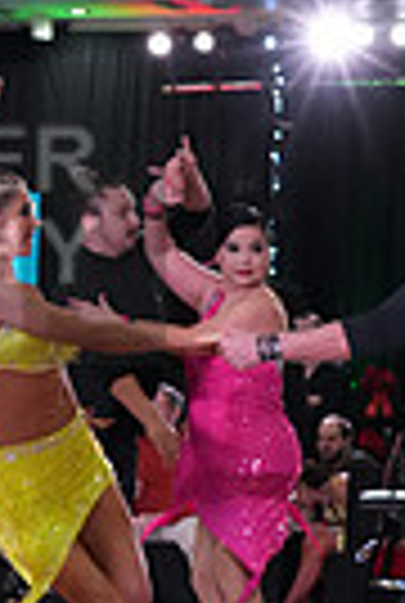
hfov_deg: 8.6
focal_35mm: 151
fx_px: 2535
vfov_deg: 13.6
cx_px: -452
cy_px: 216
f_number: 5.6
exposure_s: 1/320
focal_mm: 35
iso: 5000
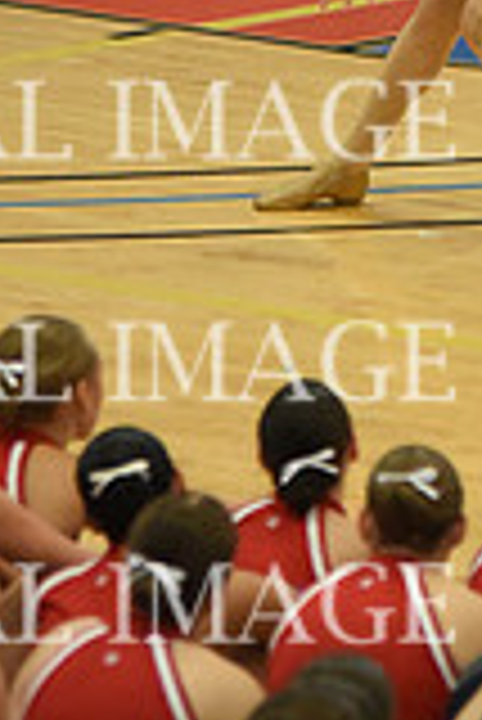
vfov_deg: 2.8
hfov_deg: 1.9
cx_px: 462
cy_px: -243
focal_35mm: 723
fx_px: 14488
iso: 8000
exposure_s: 1/1000
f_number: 2.8
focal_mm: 200
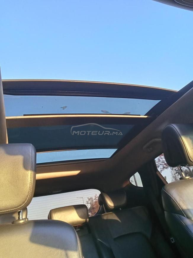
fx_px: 201
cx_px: 96
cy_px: 129
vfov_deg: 65.3
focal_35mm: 27
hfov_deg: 51.4
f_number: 2
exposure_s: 1/100
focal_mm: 2.79
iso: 159
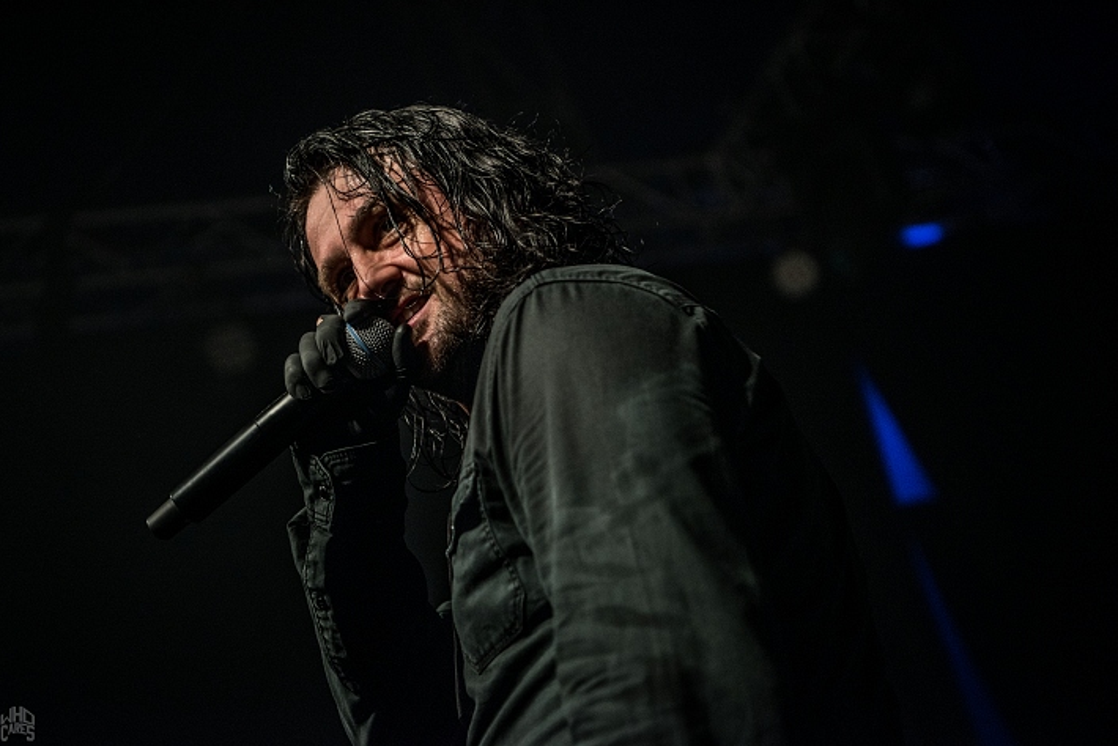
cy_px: 377
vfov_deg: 19.2
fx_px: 2206
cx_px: 556
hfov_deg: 28.4
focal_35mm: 71
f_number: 2.8
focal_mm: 70
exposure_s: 1/200
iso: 800
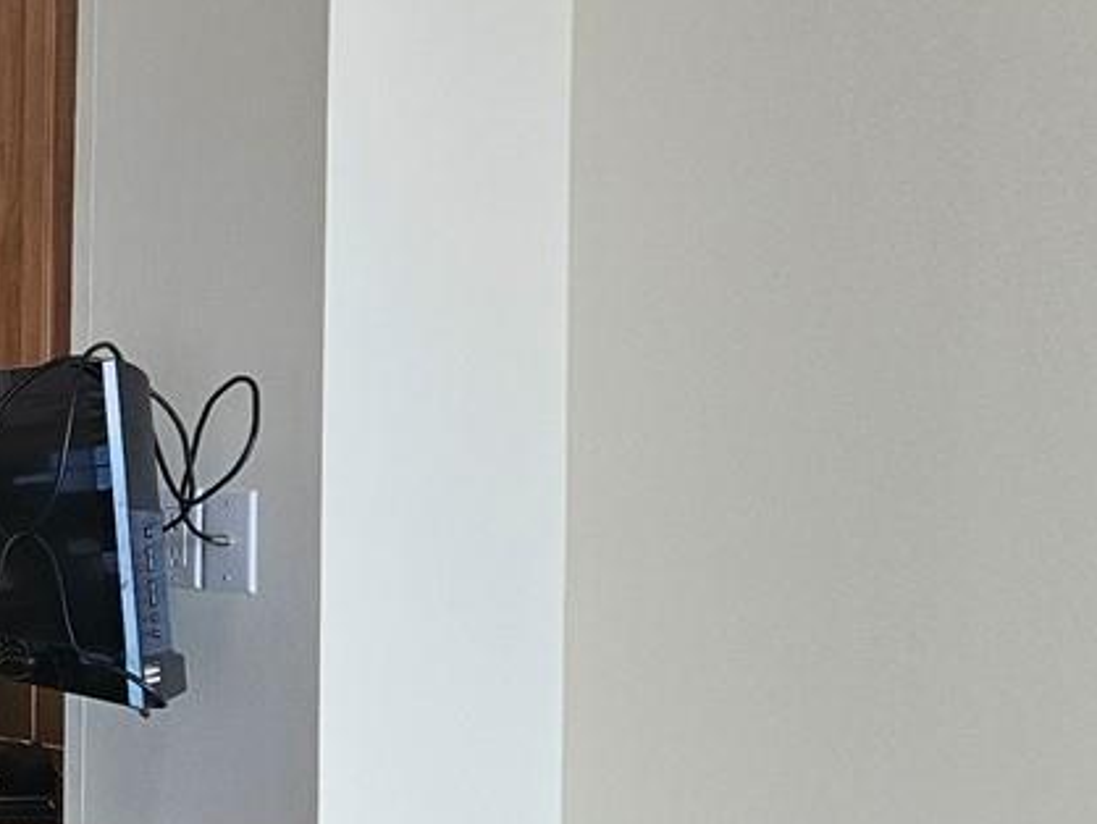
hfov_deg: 18.6
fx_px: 2790
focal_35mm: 88
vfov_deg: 16.8
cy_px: 370
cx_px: -722
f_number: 1.8
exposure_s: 1/120
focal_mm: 5.4
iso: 80
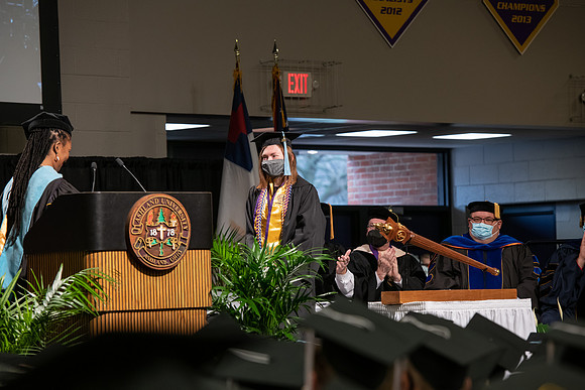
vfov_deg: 8.6
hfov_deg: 12.8
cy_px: 195
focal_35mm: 160
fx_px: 2600
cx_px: 292
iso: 1600
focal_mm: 160
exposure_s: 1/200
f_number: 5
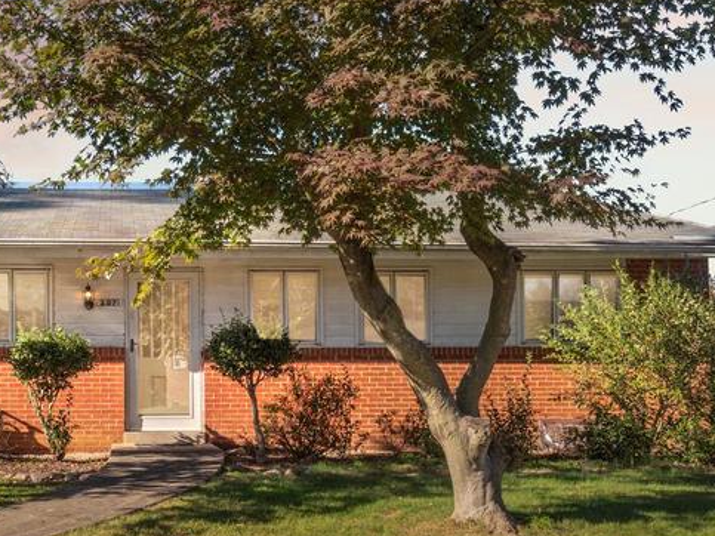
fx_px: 888
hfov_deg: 42.4
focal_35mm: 43
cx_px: 170
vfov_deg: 33.1
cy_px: 386
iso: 100
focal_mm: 10
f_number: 5.6
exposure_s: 1/320
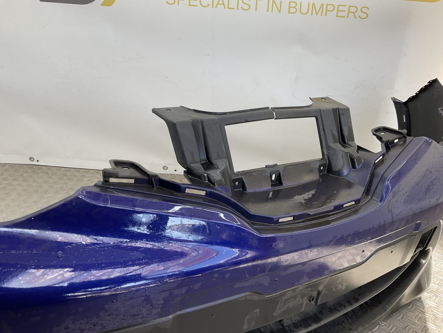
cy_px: 172
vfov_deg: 46.8
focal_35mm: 30
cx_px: 225
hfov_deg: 60.0
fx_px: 384
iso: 16
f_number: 1.8
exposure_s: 1/116
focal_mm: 3
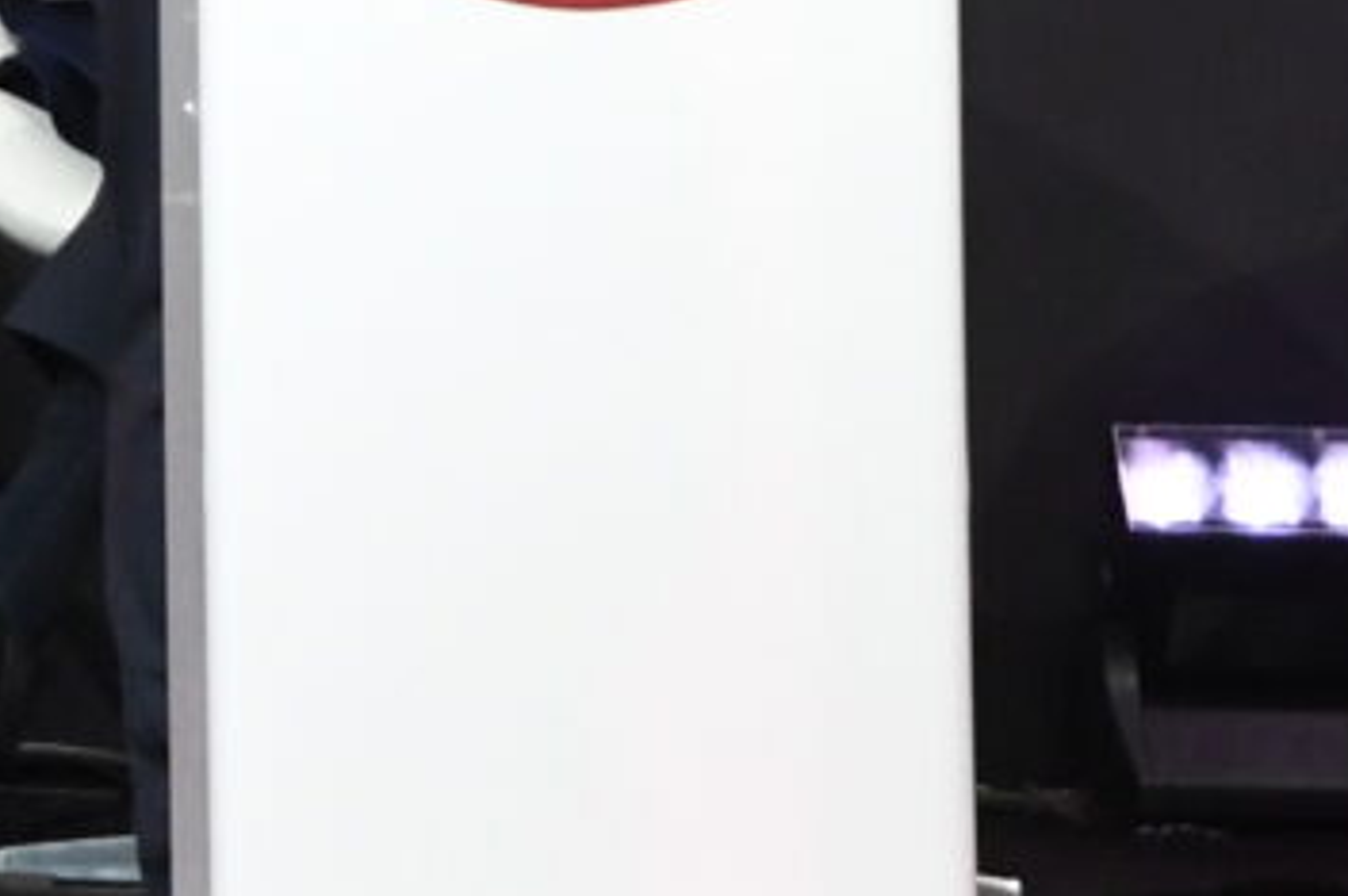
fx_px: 15525
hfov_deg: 4.8
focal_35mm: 415
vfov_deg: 3.3
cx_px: -2516
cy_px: -1549
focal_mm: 38
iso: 2000
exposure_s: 1/250
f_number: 5.6
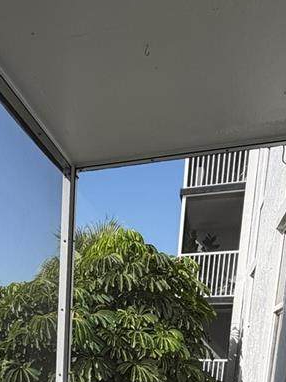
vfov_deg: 35.0
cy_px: 448
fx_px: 485
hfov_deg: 31.0
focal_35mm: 44
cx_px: 17
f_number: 2.2
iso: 32
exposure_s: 1/770
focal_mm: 2.22
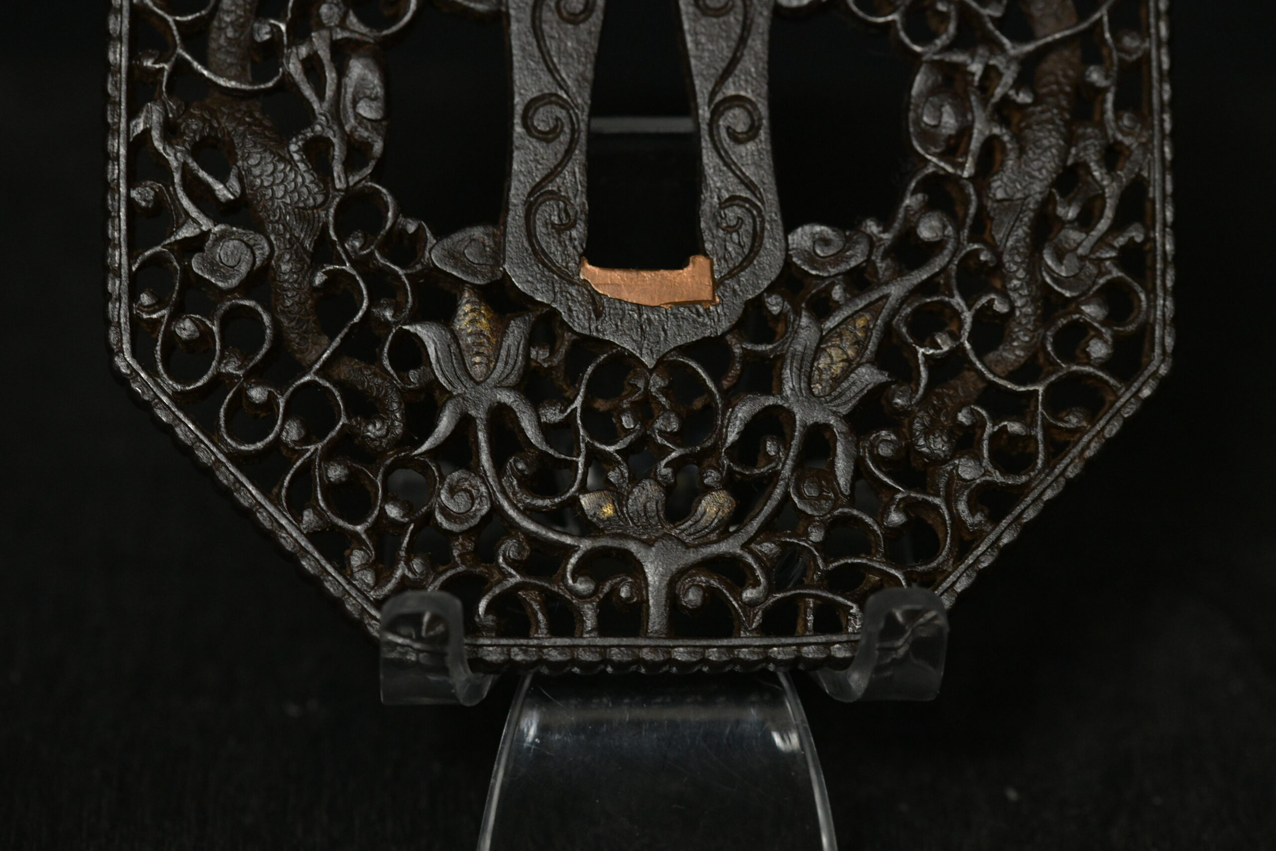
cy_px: 426
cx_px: 638
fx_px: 3722
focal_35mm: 105
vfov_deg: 13.0
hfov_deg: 19.5
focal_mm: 105
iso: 3600
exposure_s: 1/125
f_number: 9
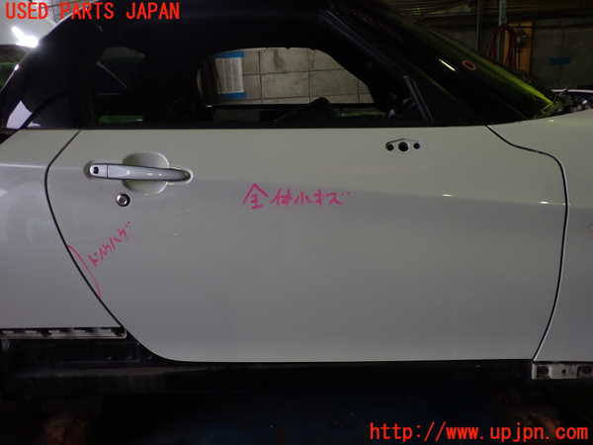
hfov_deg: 60.0
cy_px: 222
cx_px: 296
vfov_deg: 46.8
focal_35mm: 30
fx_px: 514
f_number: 2.3
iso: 200
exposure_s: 1/50
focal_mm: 5.4
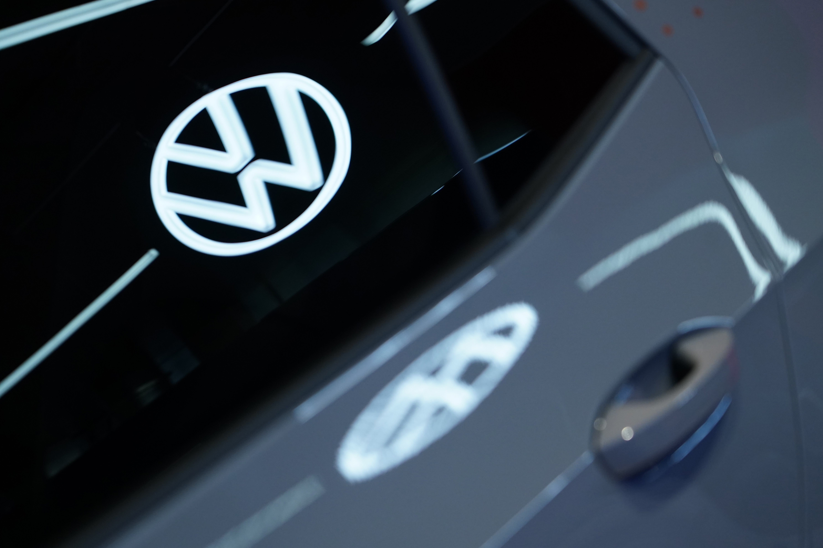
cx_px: 413
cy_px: 274
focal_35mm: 106
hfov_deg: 19.3
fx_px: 2423
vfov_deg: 12.9
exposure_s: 1/125
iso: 2000
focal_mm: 105
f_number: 4
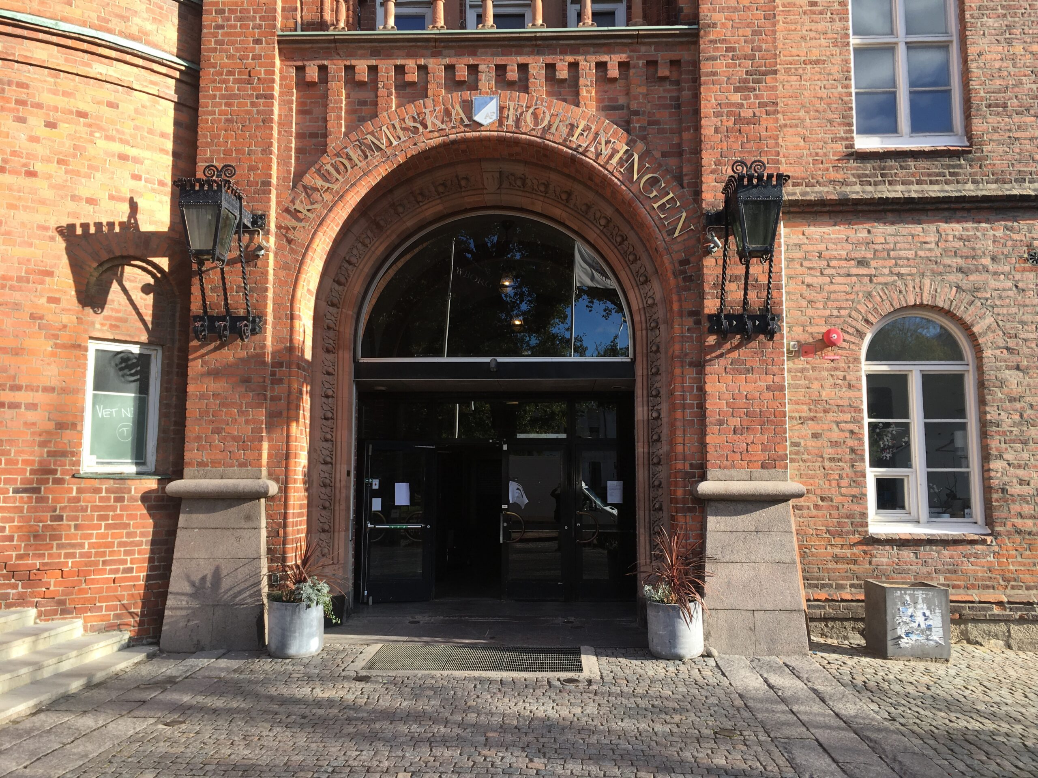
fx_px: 870
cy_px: 389
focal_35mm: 29
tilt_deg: +5.7
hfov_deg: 61.7
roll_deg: +0.3
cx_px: 519
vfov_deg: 48.2
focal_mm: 4.15
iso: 25
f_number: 2.2
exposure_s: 1/411
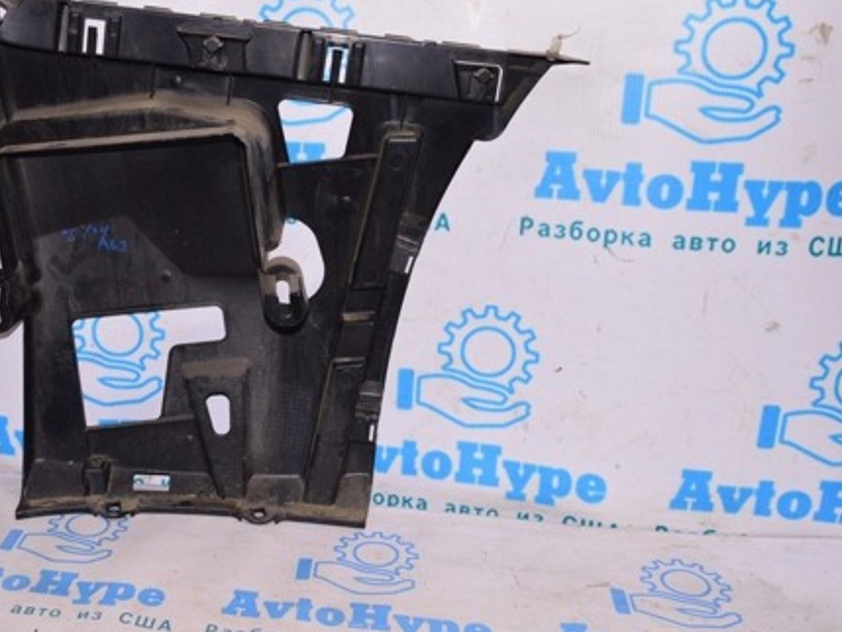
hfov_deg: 42.9
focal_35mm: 43
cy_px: 262
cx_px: 241
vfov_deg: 33.5
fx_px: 1046
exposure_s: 1/200
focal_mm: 20
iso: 1600
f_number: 8
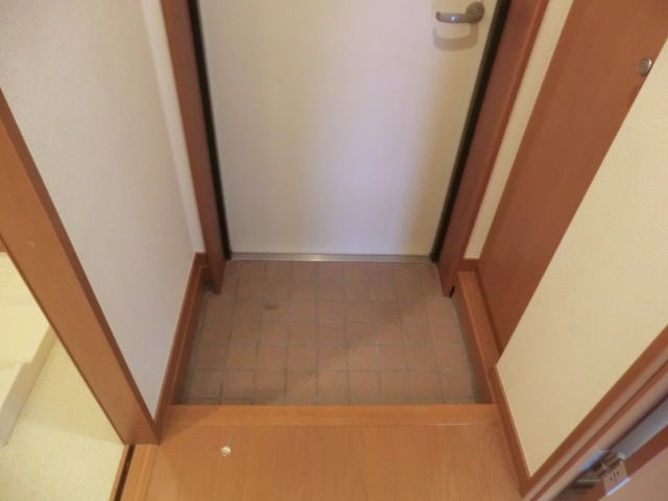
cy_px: 250
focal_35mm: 24
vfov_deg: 56.8
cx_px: 334
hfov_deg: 71.6
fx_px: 463
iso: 800
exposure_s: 1/30
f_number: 3.2
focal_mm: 4.3
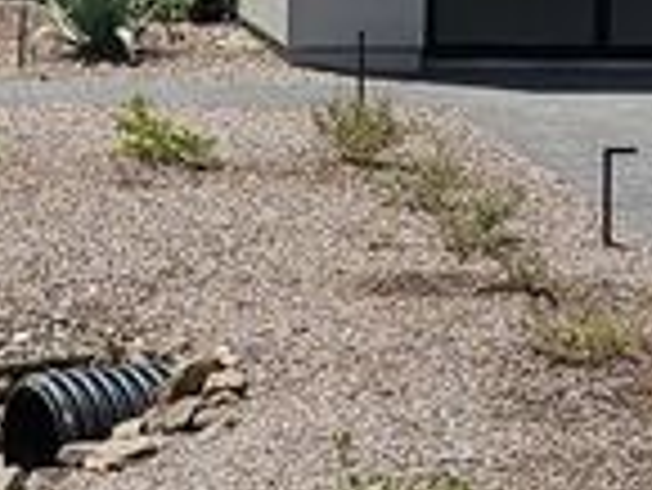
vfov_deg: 9.1
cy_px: -76
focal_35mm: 162
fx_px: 3054
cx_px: 112
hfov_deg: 12.1
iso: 25
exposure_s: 1/2321
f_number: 1.8
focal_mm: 5.4
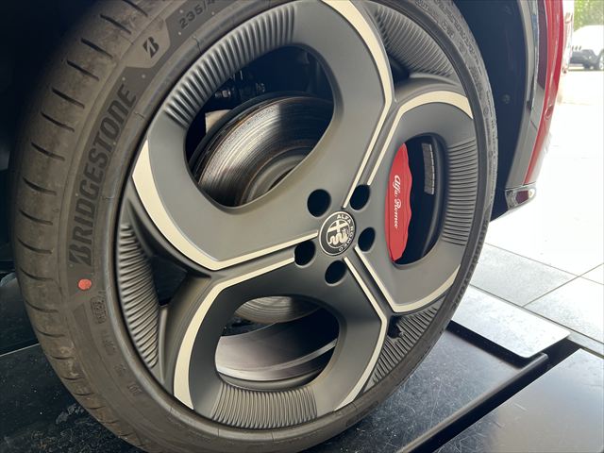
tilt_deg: -20.9
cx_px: 302
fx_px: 454
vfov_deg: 53.1
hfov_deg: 67.3
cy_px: 226
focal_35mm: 26
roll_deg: +0.4
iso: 32
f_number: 1.5
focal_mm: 5.7
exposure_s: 1/130
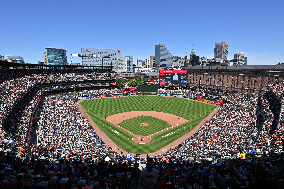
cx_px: 142
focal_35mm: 18
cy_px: 94
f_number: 11
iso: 100
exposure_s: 1/200
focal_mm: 18.5
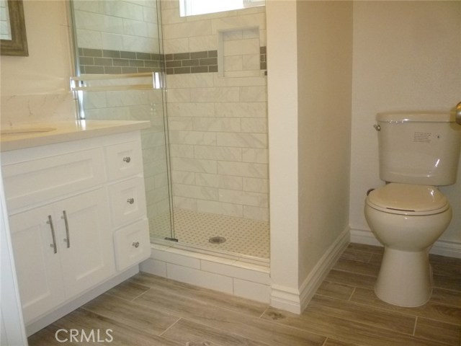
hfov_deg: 61.7
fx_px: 386
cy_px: 173
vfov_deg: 48.2
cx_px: 230
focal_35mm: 29
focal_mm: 5.2
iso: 400
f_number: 3.3
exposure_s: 1/60
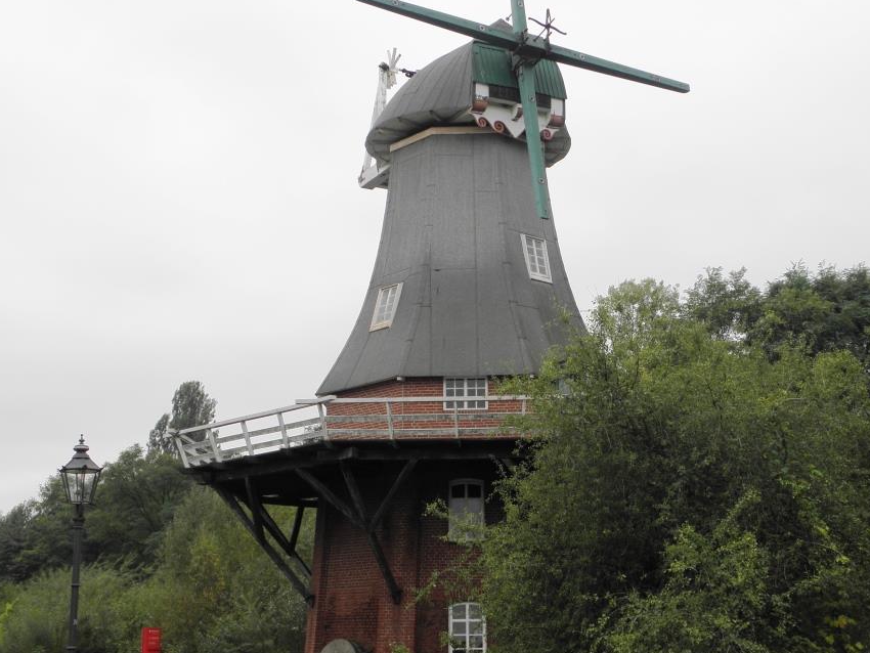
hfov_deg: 36.1
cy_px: 365
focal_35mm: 53
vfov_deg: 27.5
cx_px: 466
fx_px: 1332
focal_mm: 7.87
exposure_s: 1/100
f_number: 3.5
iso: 64
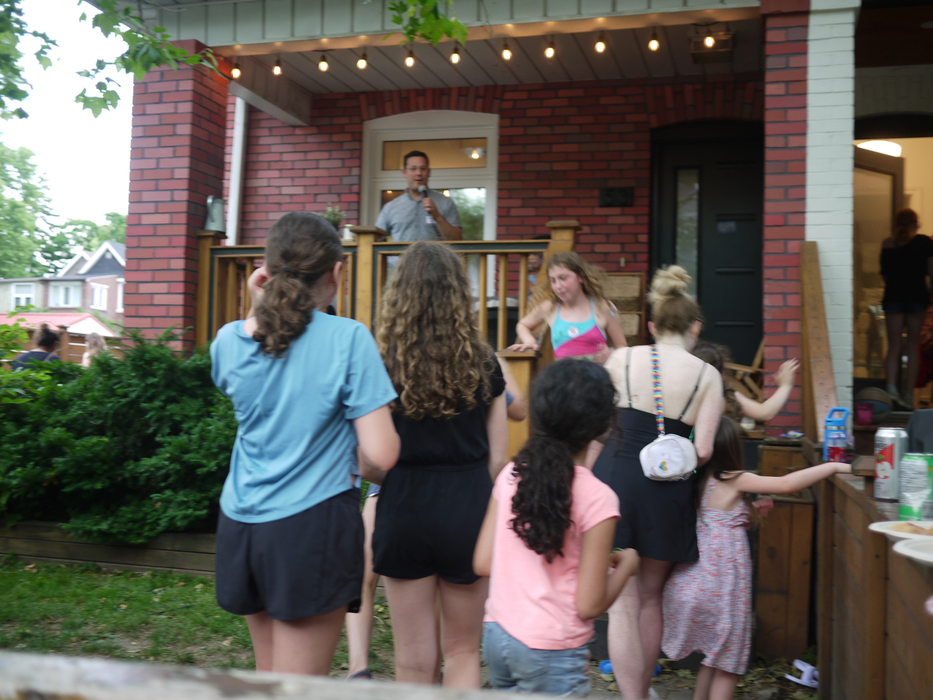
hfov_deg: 46.8
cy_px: 350
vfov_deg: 36.0
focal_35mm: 40
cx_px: 466
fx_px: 1078
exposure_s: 1/60
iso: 100
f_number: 1.7
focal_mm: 20
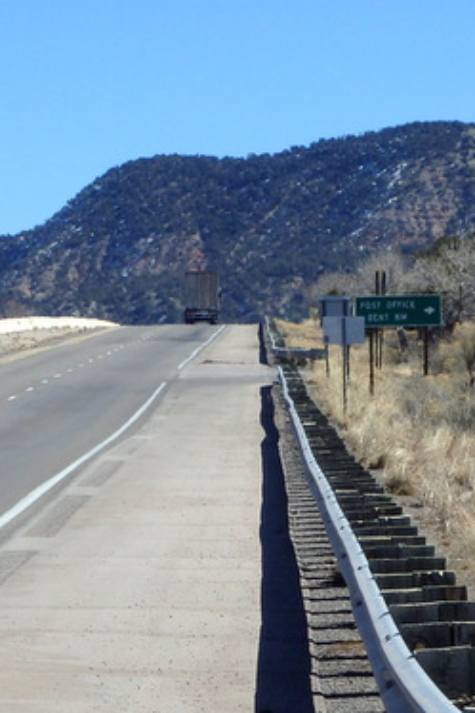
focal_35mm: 195
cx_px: 256
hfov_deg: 7.0
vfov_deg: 10.6
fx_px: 3863
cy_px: 356
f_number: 5.9
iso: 125
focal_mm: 25
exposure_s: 1/640
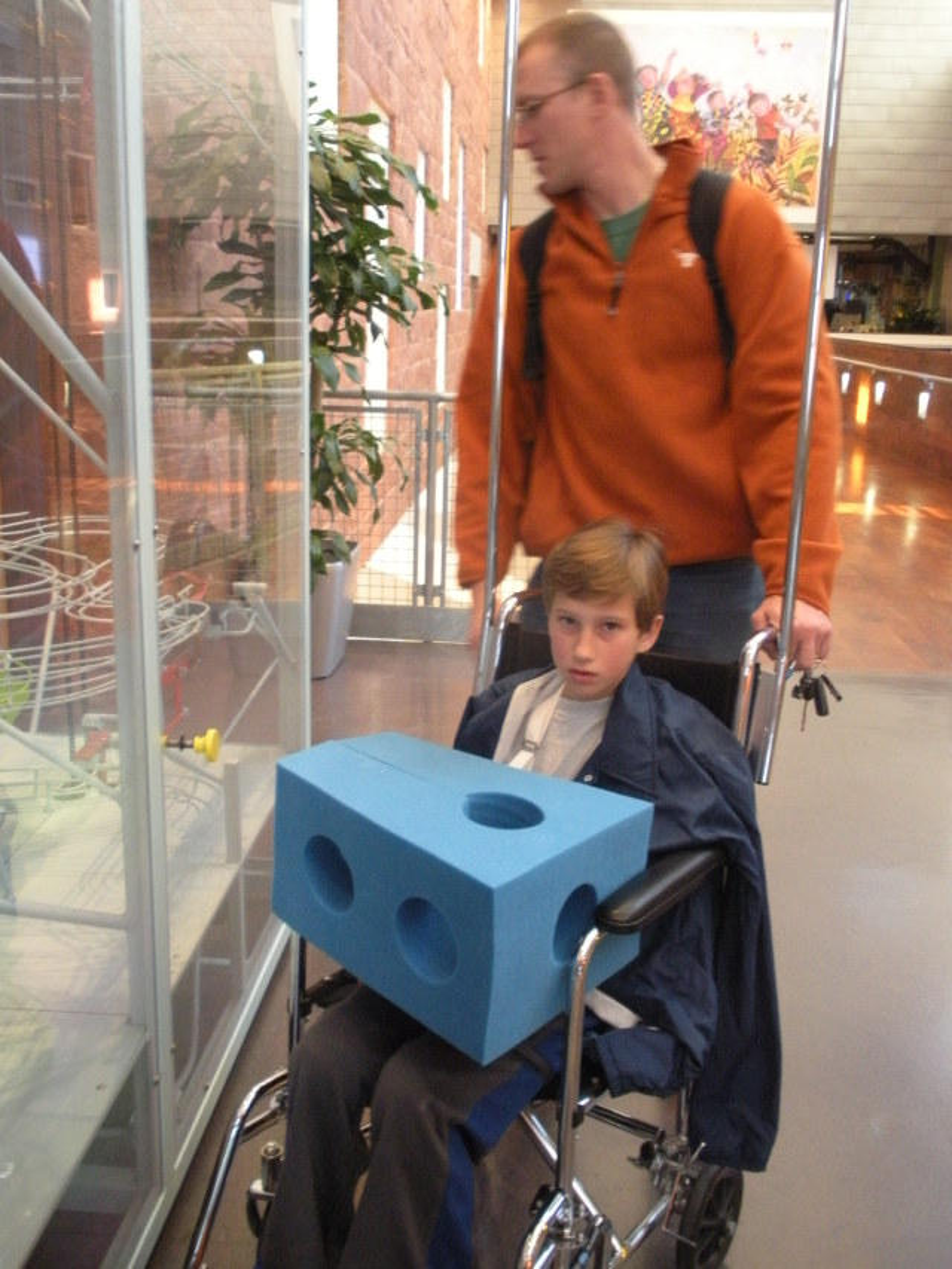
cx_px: 476
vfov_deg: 51.3
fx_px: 1320
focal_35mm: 36
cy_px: 634
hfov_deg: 39.7
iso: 400
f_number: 3.5
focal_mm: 6.3
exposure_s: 1/33.3
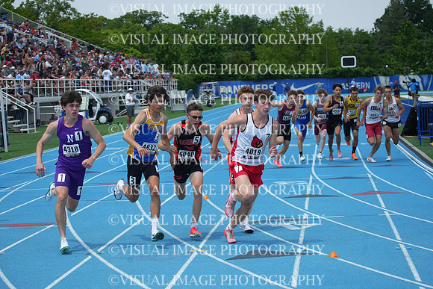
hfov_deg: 20.4
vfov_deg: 13.7
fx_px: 1203
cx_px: 216
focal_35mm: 100
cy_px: 144
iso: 400
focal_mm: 100
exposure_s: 1/2500
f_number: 5.6
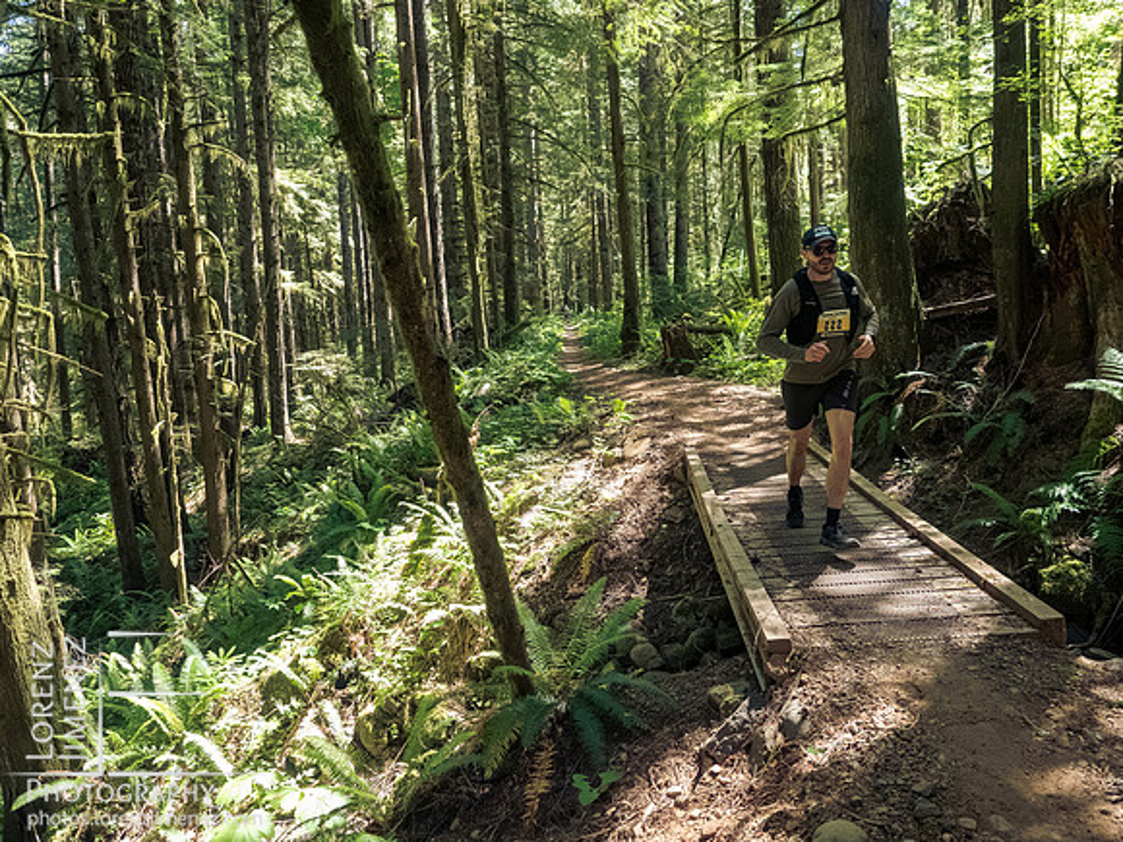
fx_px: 779
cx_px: 562
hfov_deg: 71.6
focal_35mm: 24
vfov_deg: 56.8
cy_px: 421
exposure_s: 1/1000
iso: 3200
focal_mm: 12
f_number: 2.8
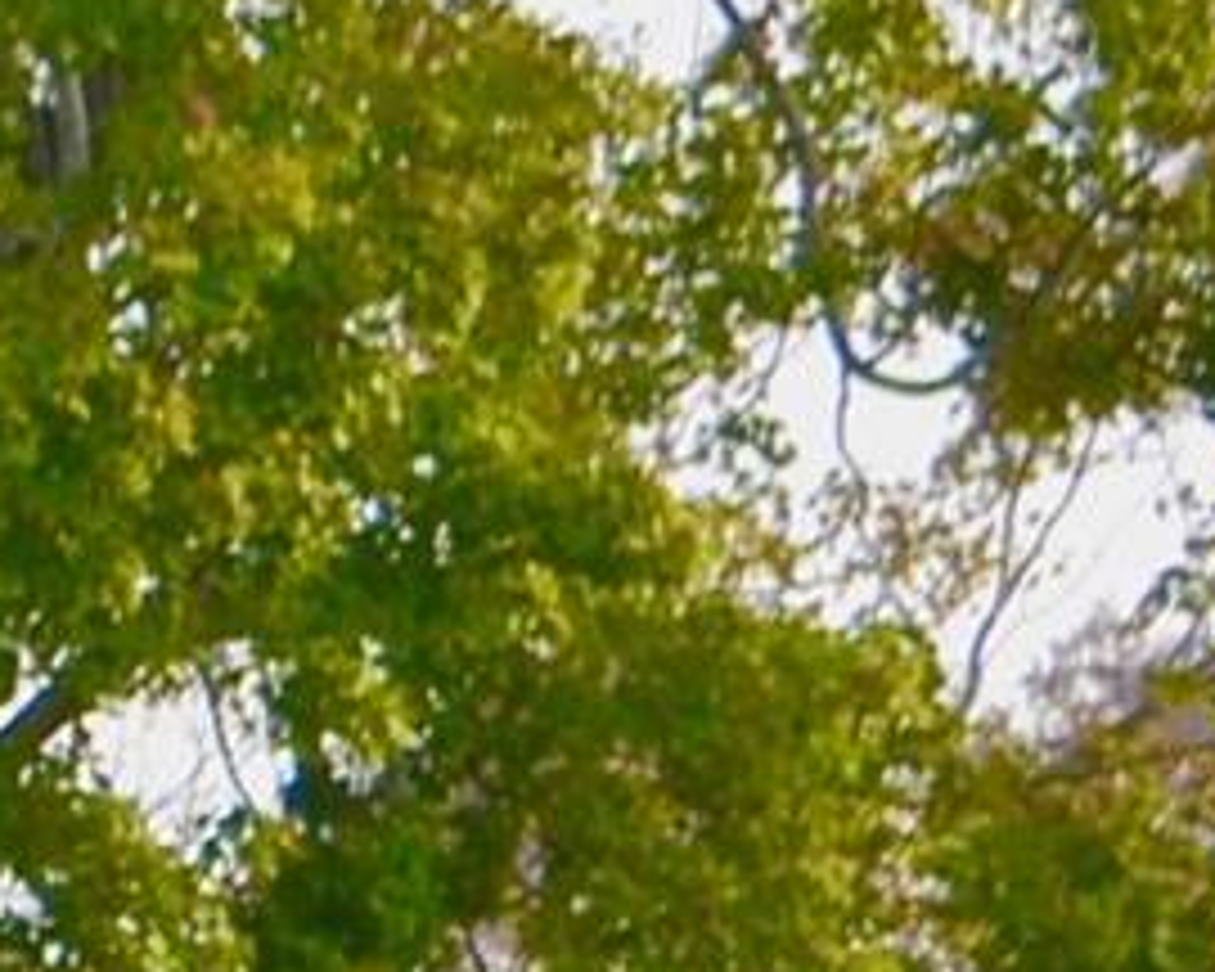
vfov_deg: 5.5
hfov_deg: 6.5
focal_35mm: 278
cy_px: 1469
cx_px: -1890
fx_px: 9997
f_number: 4.2
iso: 100
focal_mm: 26
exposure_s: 1/160
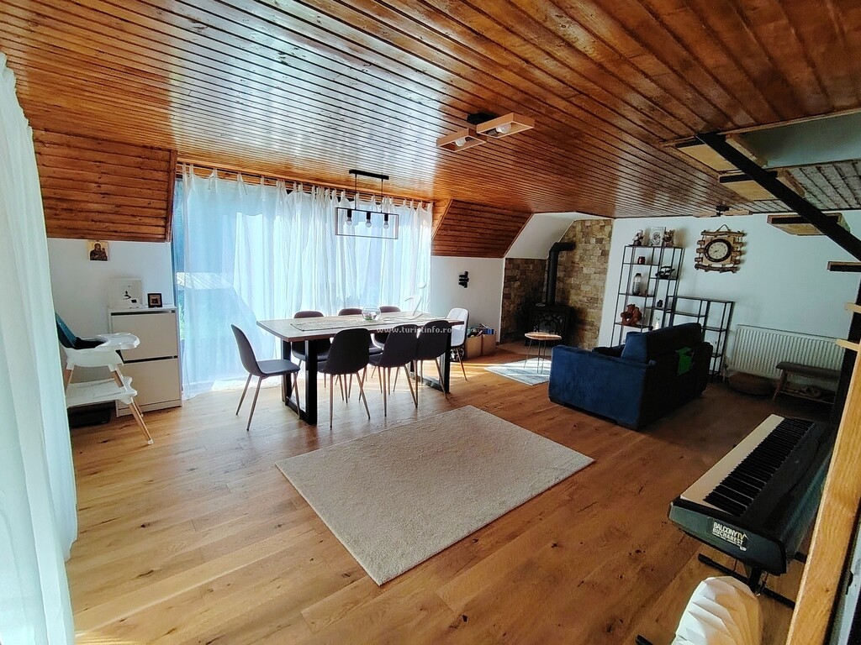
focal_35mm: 16
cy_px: 322
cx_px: 430
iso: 161
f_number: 2.2
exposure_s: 1/100
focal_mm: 1.42
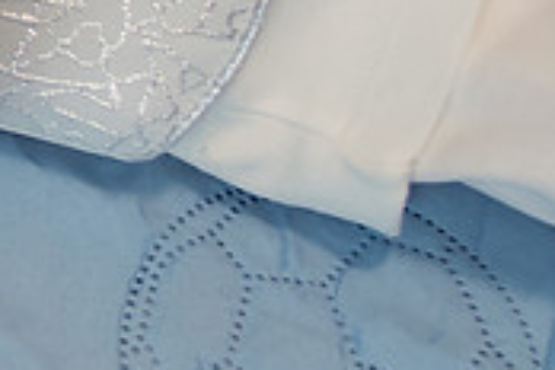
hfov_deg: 10.9
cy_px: -327
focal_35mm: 170
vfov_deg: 7.8
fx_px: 2621
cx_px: -578
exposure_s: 1/250
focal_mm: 35
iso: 1600
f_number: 3.5
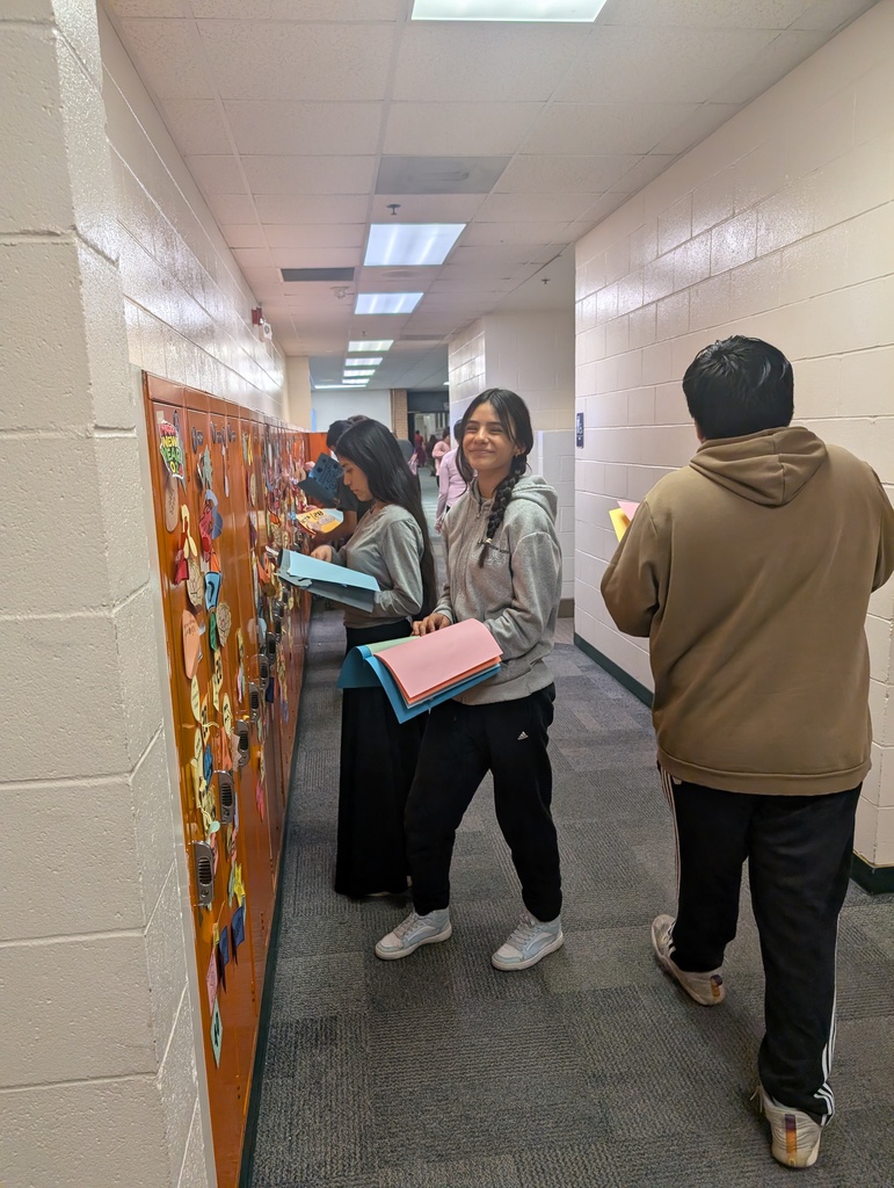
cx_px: 447
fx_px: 824
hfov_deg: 56.9
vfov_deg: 71.5
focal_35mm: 24
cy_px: 594
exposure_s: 1/264
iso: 39
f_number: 1.68
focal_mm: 6.9
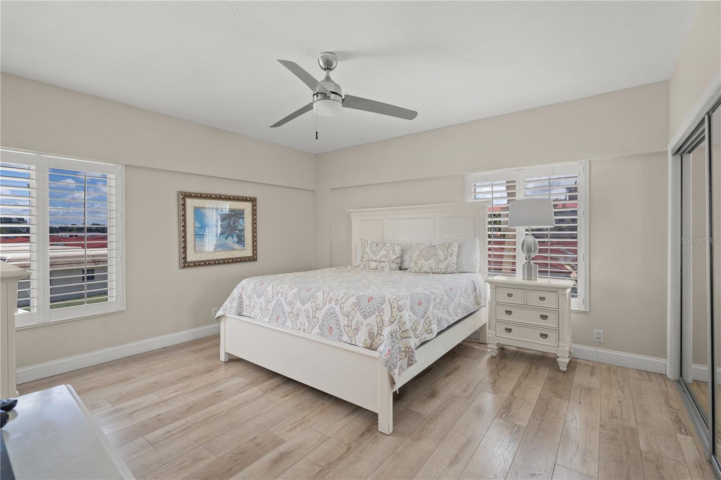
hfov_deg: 96.7
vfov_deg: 73.7
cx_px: 360
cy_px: 240
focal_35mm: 16
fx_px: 320
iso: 250
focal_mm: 16
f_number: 6.3
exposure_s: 1/8
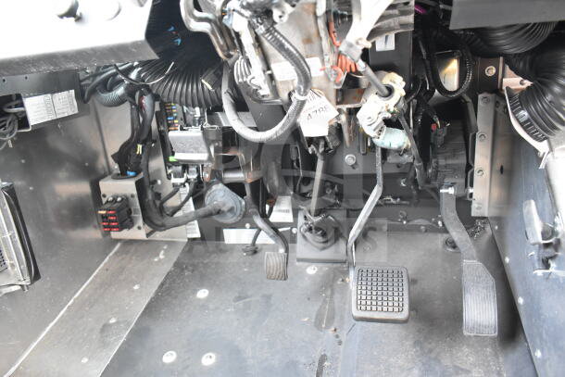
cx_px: 282
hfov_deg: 67.4
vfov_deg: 48.0
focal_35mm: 27
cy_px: 188
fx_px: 424
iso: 2800
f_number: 3.5
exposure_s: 1/30
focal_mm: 18
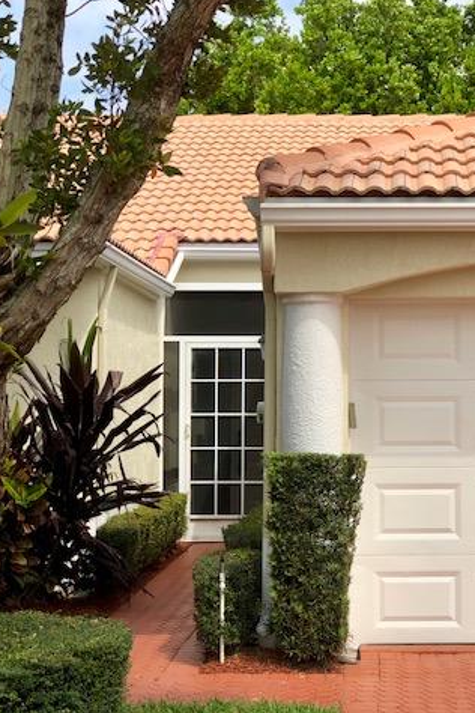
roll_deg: +0.0
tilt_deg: +0.9
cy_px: 355
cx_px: 385
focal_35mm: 80
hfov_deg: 16.9
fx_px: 1583
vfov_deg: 25.4
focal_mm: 6.6
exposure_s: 1/750
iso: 20
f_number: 2.8
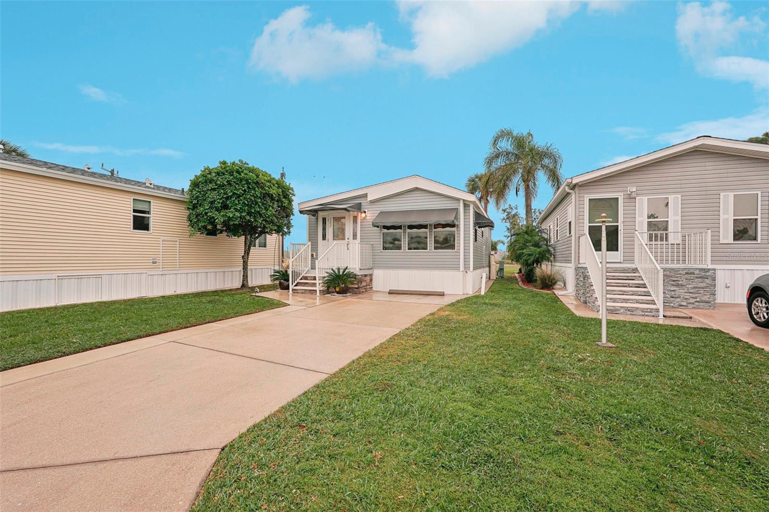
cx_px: 384
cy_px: 256
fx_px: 342
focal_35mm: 16
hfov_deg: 96.7
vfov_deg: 73.7
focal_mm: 16
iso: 400
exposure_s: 1/160
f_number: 7.1
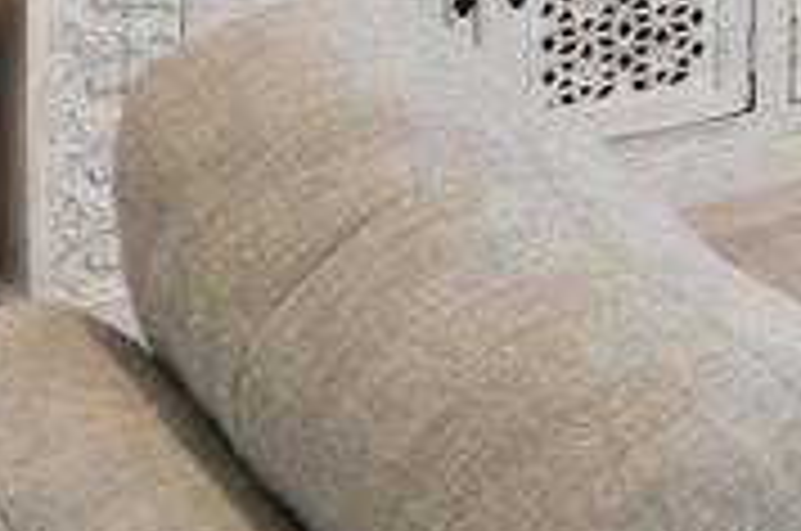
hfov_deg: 13.1
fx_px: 2177
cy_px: -639
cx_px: 2102
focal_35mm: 98
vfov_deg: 11.9
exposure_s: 1.6
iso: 400
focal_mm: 17
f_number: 10
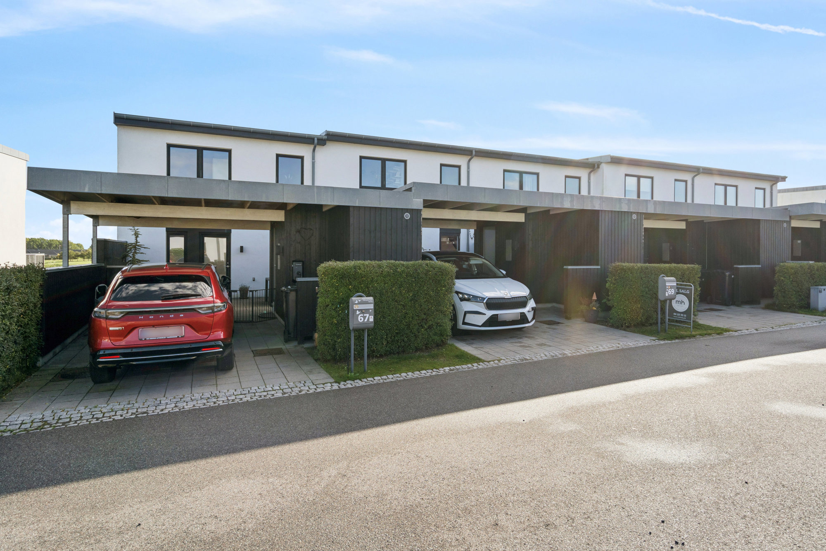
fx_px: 459
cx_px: 413
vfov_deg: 61.9
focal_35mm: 20
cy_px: 276
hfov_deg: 84.0
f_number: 11
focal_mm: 20
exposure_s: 1/200
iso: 200
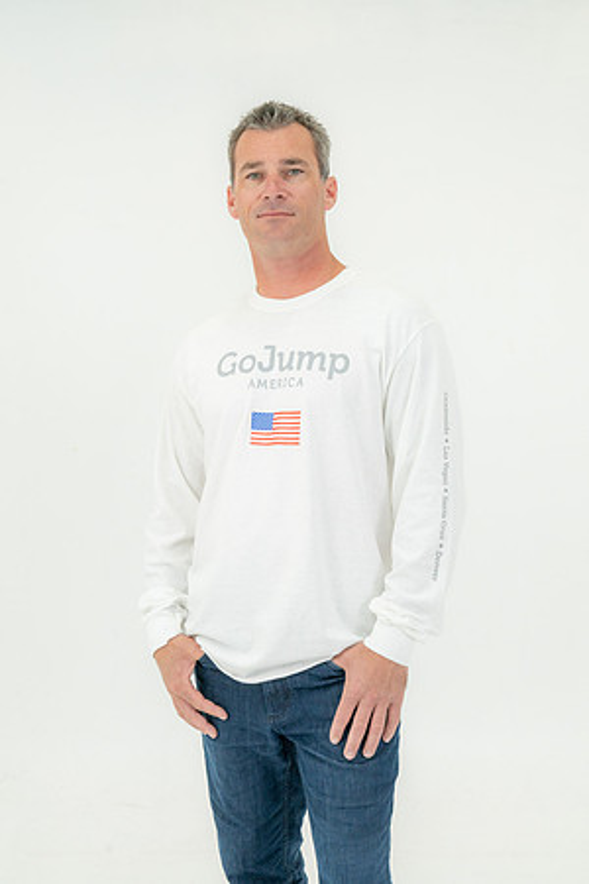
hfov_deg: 25.5
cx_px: 294
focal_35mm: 53
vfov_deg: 37.5
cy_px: 442
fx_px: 1301
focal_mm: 53
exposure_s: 1/160
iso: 800
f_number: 10
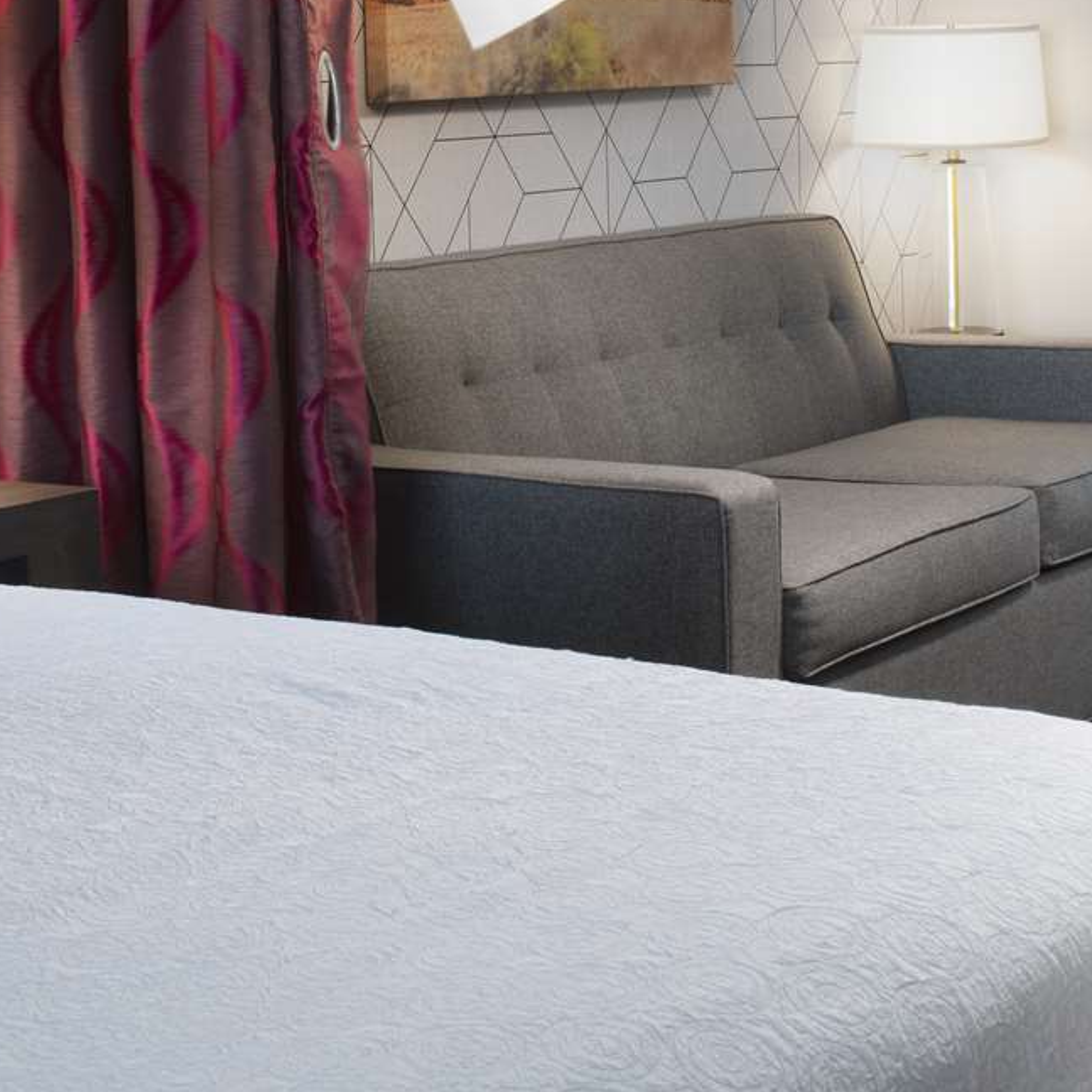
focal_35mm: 69
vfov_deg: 24.7
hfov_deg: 25.0
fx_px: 2463
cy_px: 265
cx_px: 564
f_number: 16
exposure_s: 1/5
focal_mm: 35
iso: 500
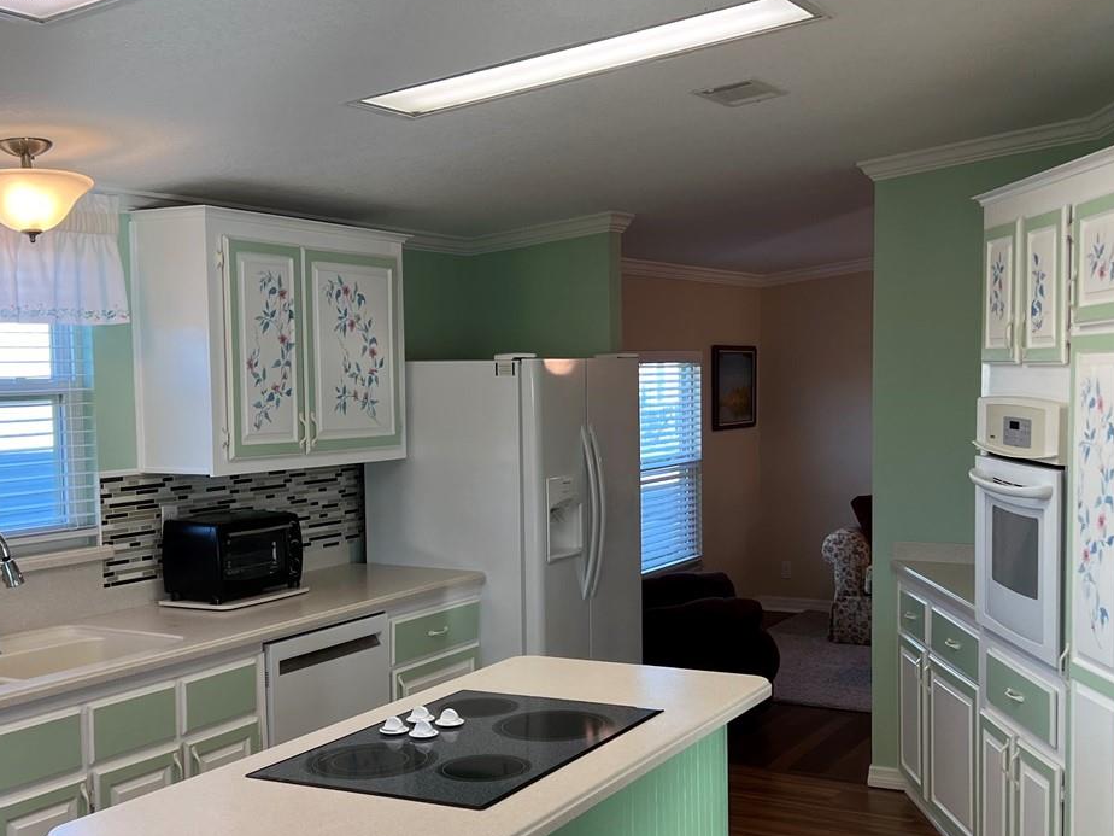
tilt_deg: -4.7
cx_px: 608
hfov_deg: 42.0
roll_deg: +0.5
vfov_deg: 32.1
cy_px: 493
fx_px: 1448
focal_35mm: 45
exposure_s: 1/161
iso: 50
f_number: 1.5
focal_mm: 5.7
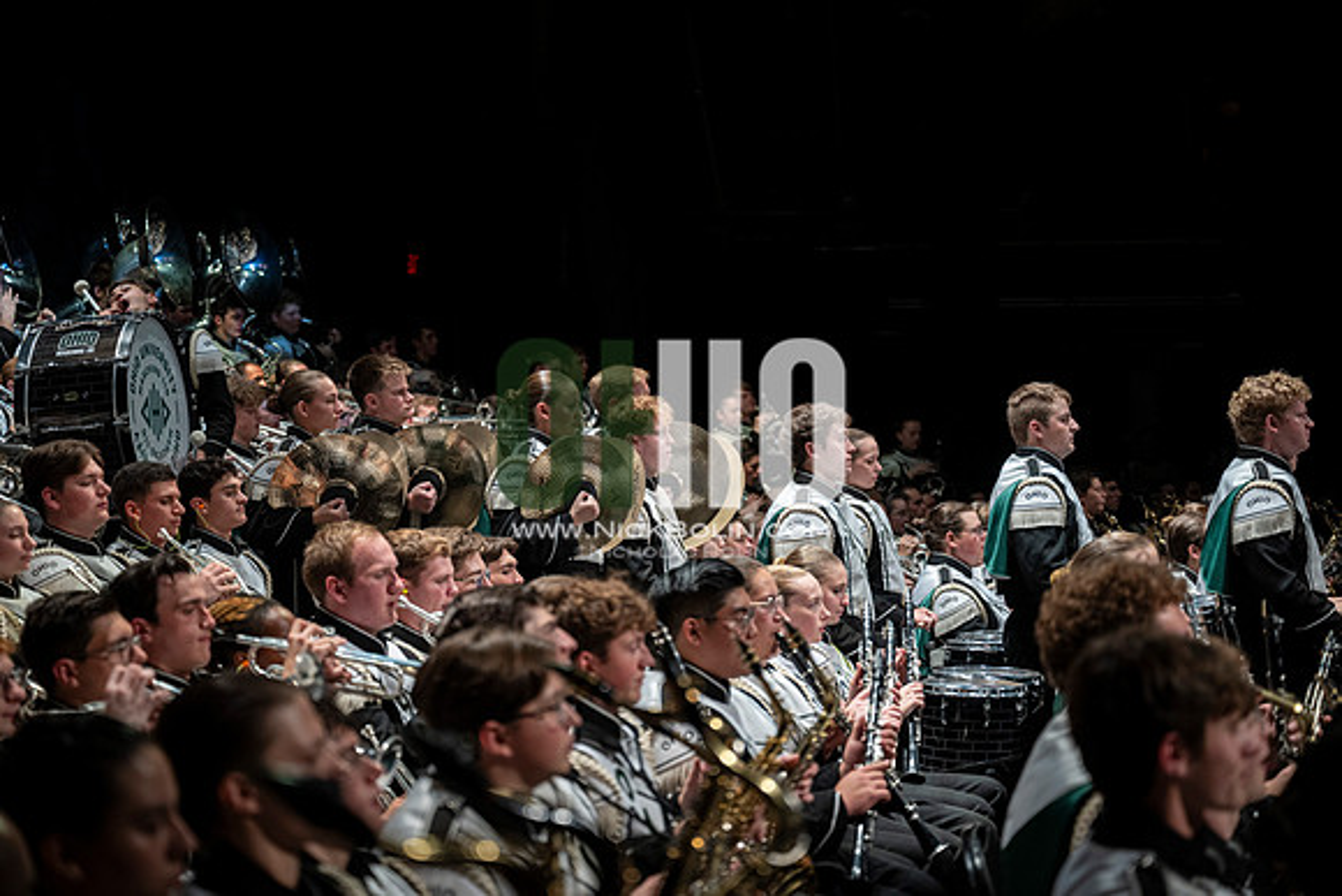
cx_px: 671
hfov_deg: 28.8
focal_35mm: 70
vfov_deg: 19.5
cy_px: 448
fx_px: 2610
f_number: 2.8
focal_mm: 70
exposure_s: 1/500
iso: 800
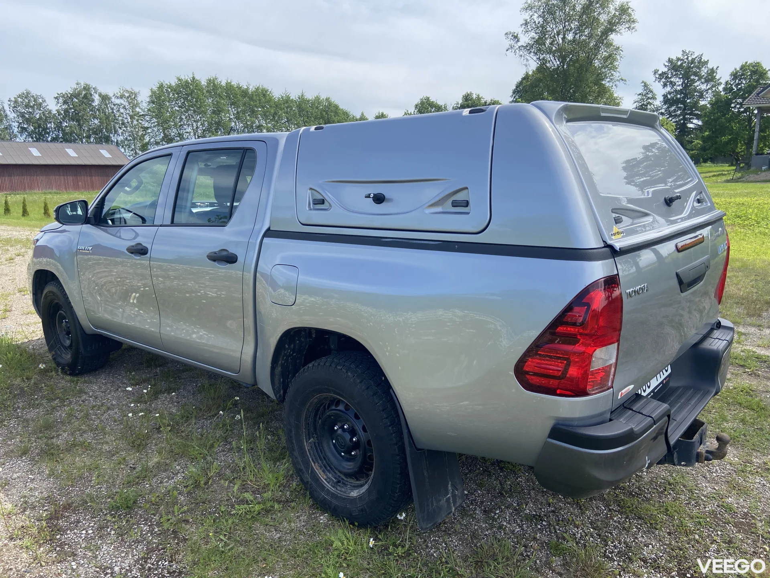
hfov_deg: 67.3
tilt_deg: -12.1
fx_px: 578
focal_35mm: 26
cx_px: 385
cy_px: 289
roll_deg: +0.5
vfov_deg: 53.1
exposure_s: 1/1504
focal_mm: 4.25
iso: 32
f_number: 1.8
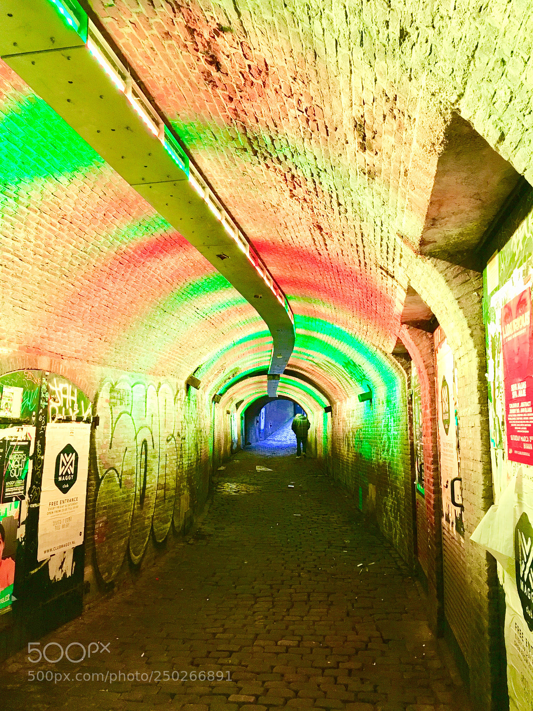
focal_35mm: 29
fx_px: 595
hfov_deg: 48.2
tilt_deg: +8.8
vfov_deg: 61.7
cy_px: 356
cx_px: 266
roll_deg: +0.2
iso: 160
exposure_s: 1/33
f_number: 2.2
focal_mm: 4.15
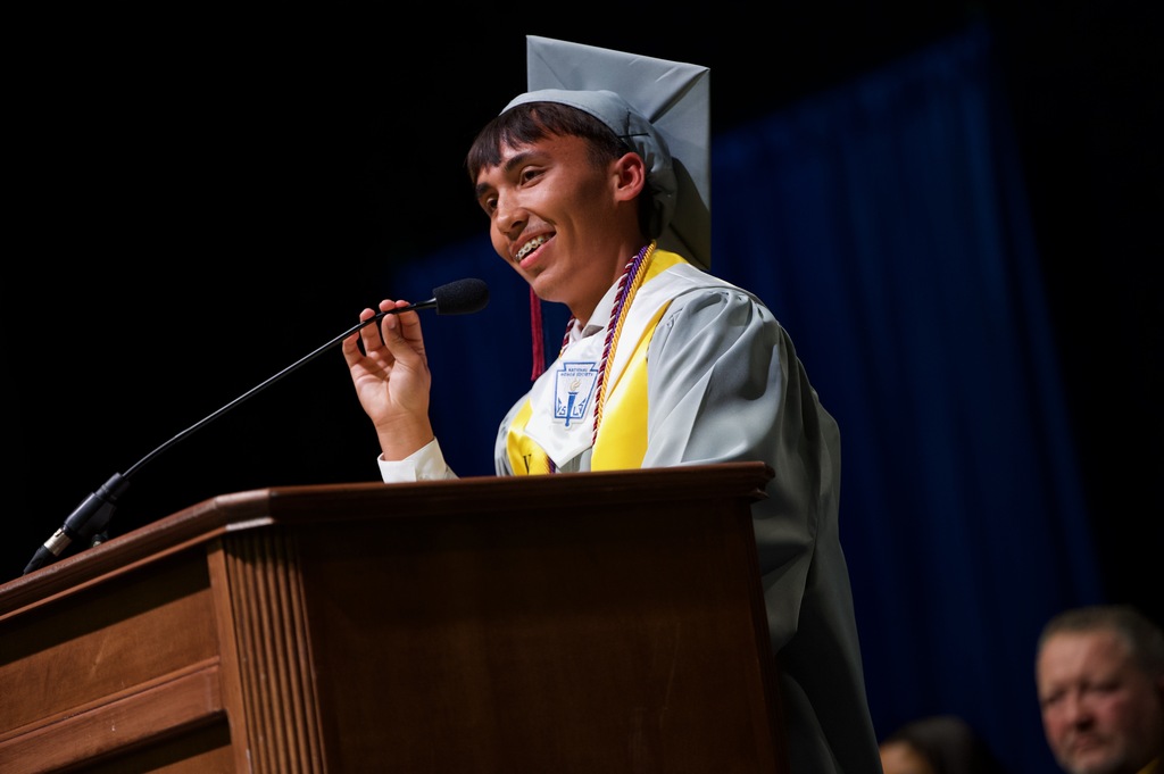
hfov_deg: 11.4
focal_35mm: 180
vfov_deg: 7.6
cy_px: 387
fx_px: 5815
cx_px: 582
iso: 1600
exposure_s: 1/640
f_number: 2.8
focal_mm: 180
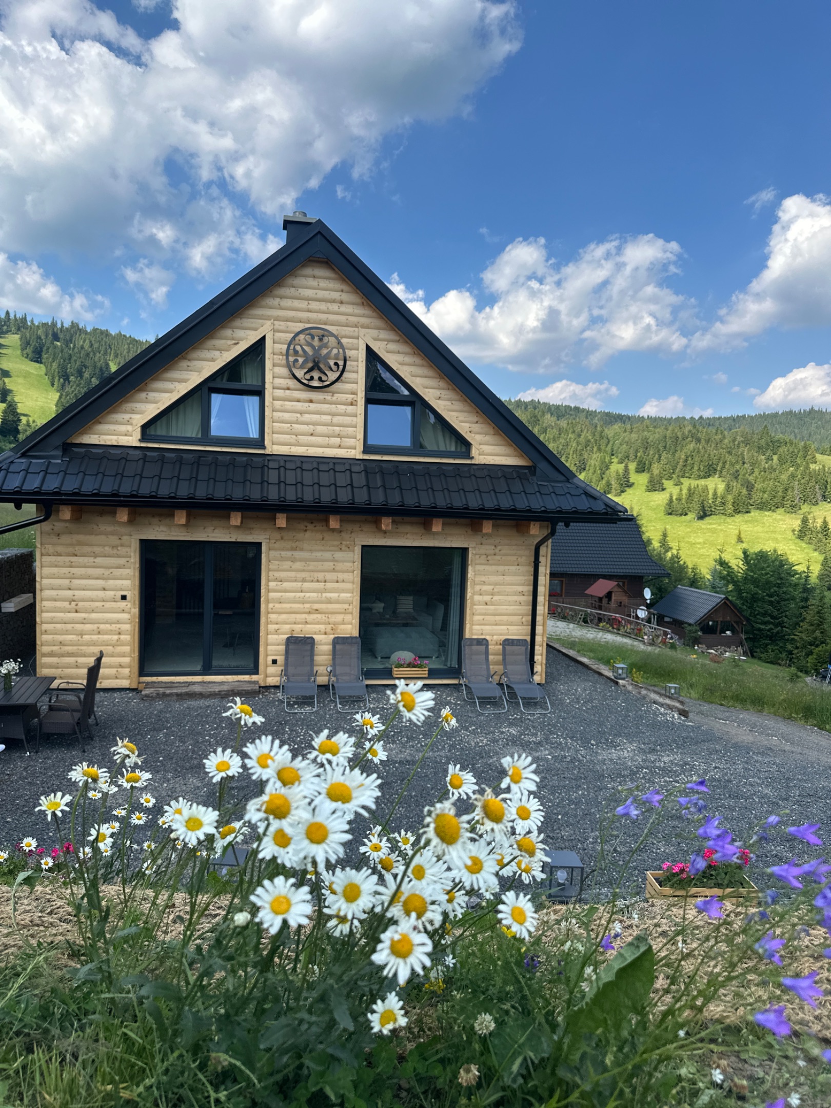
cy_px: 554
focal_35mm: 24
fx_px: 768
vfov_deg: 71.6
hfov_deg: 56.8
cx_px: 416
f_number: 1.78
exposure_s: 1/2660
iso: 80
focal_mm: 6.86
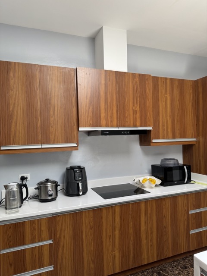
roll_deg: +1.9
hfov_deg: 56.8
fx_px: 191
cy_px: 138
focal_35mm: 24
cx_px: 104
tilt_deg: +0.7
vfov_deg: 71.6
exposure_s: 1/121
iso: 125
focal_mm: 6.76
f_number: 1.78
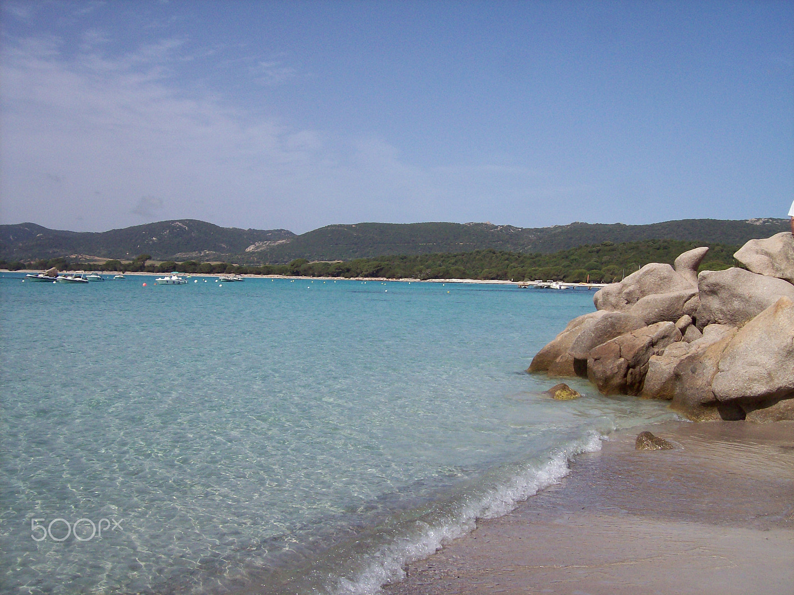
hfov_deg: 51.4
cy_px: 298
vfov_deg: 39.6
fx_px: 825
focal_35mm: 36
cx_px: 397
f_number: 4.8
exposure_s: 1/1300
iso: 80
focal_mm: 6
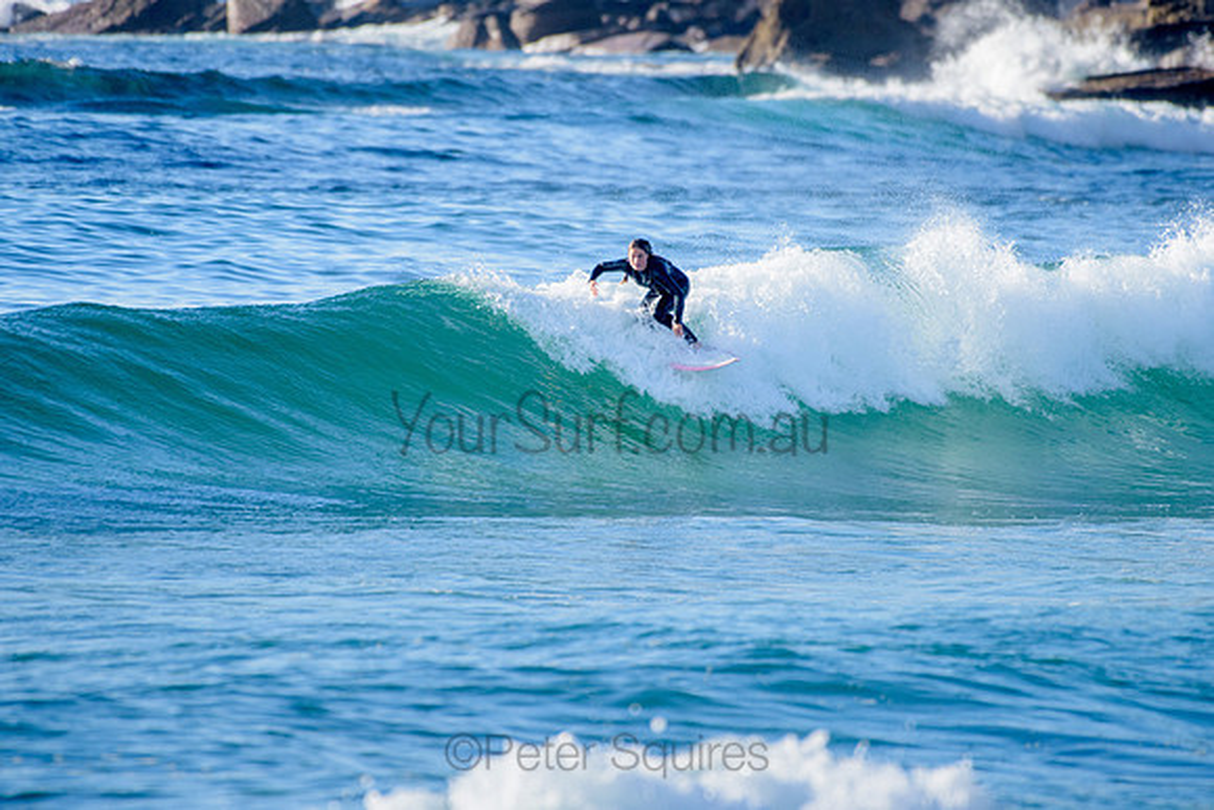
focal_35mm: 613
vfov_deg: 2.2
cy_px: 322
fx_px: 20687
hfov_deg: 3.4
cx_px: 636
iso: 640
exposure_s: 1/2000
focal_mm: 500
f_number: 5.6
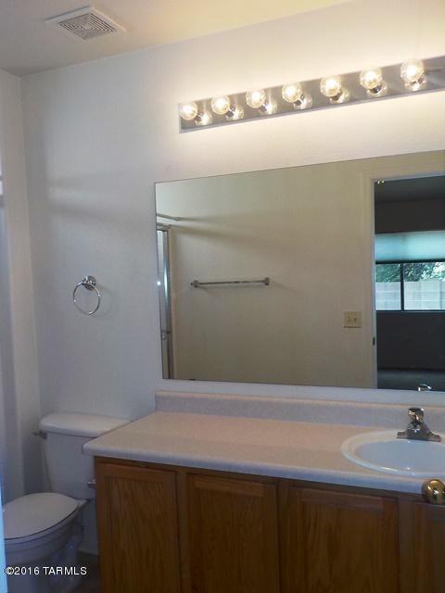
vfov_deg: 60.0
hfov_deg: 46.8
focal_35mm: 30
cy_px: 296
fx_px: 514
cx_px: 222
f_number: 3.3
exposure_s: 1/60
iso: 125
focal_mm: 4.1
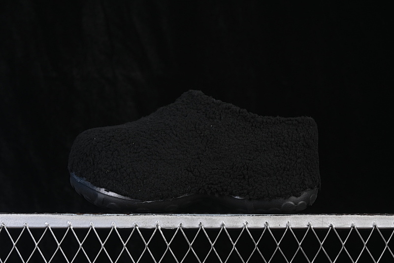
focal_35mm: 75
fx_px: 821
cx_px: 197
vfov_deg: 18.2
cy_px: 132
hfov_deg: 27.0
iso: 160
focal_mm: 50
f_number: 6.3
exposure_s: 1/60
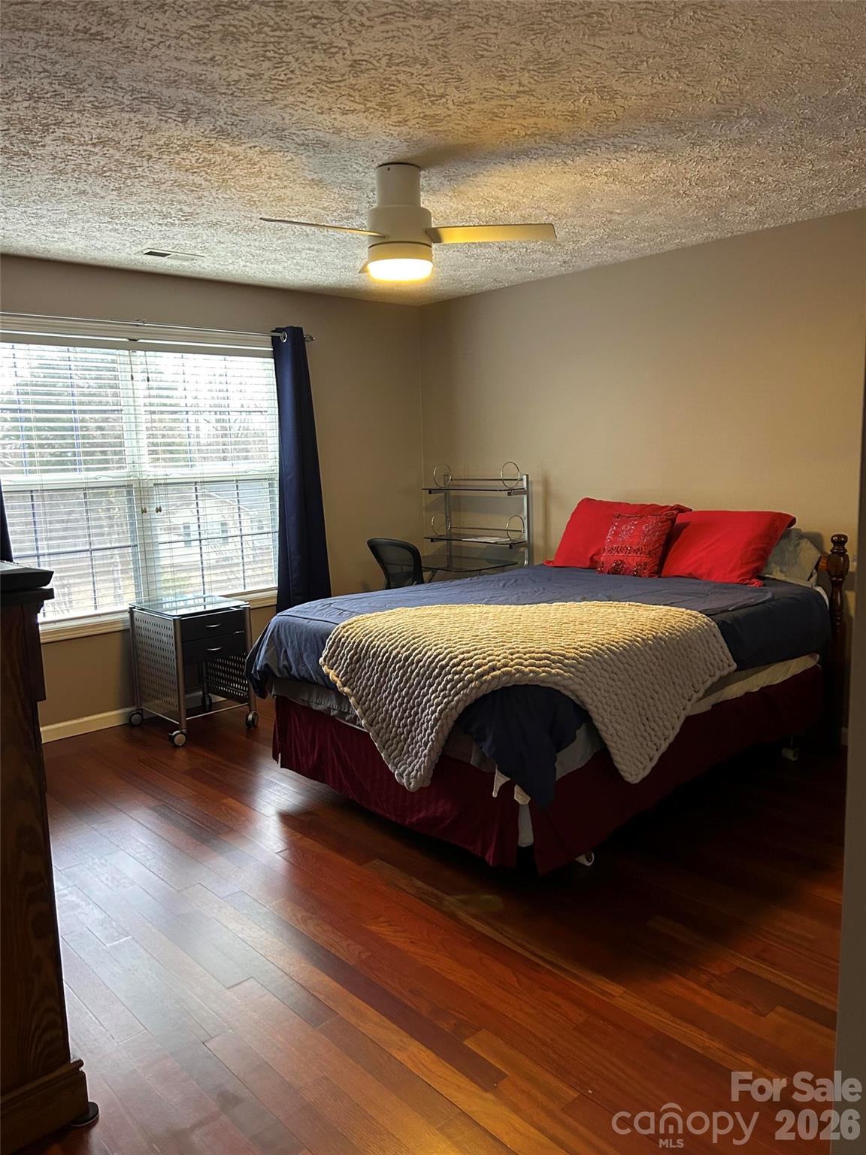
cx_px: 433
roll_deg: +0.0
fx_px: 867
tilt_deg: -9.2
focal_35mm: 26
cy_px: 578
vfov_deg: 67.3
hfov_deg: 53.1
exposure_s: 1/60
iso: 250
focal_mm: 5.7
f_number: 1.5
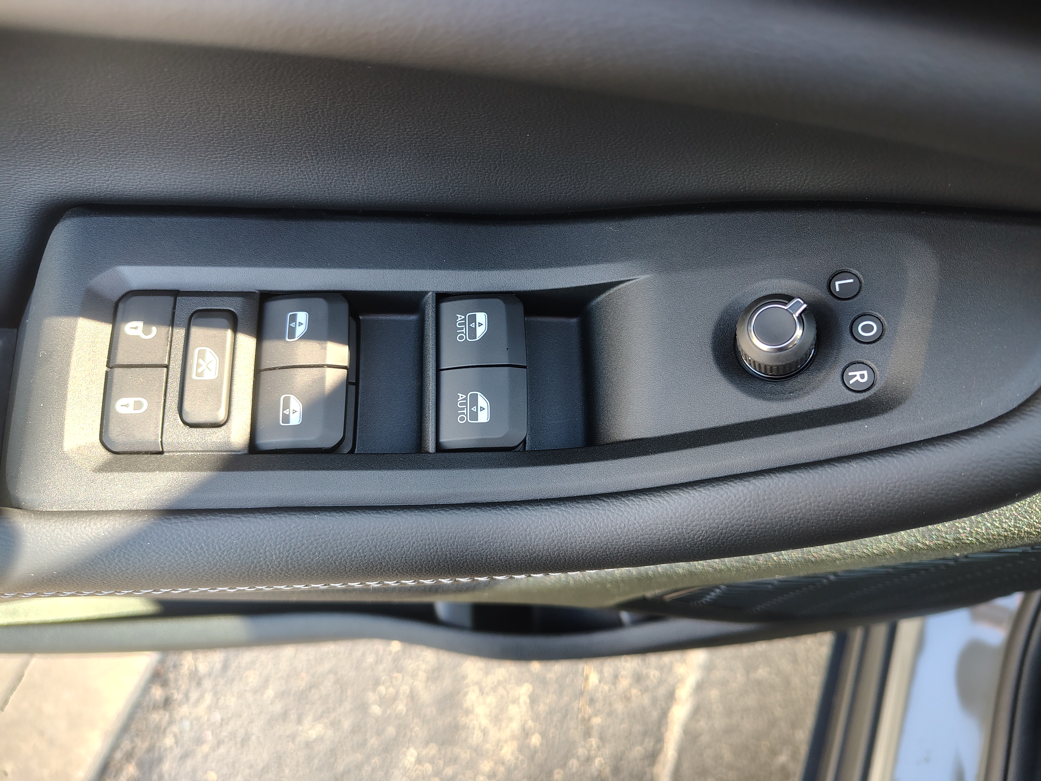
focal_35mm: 24
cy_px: 390
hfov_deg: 71.6
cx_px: 520
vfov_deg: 56.8
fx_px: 722
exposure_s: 1/111
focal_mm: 5.56
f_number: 1.8
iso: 393
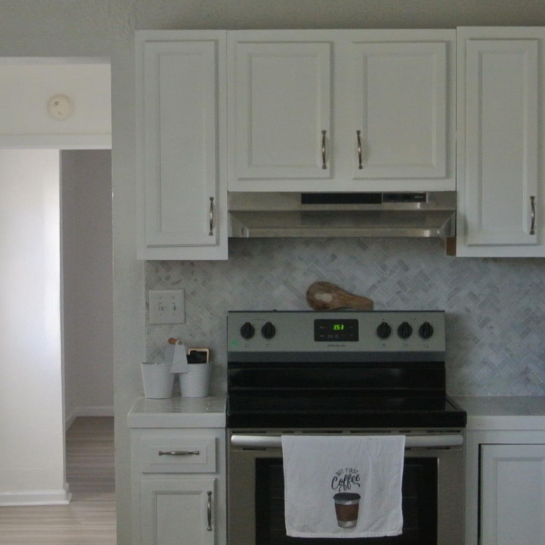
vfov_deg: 17.0
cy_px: 399
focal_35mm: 102
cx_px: 181
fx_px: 1817
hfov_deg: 17.0
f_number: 4.2
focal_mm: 15.7
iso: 450
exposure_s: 1/60
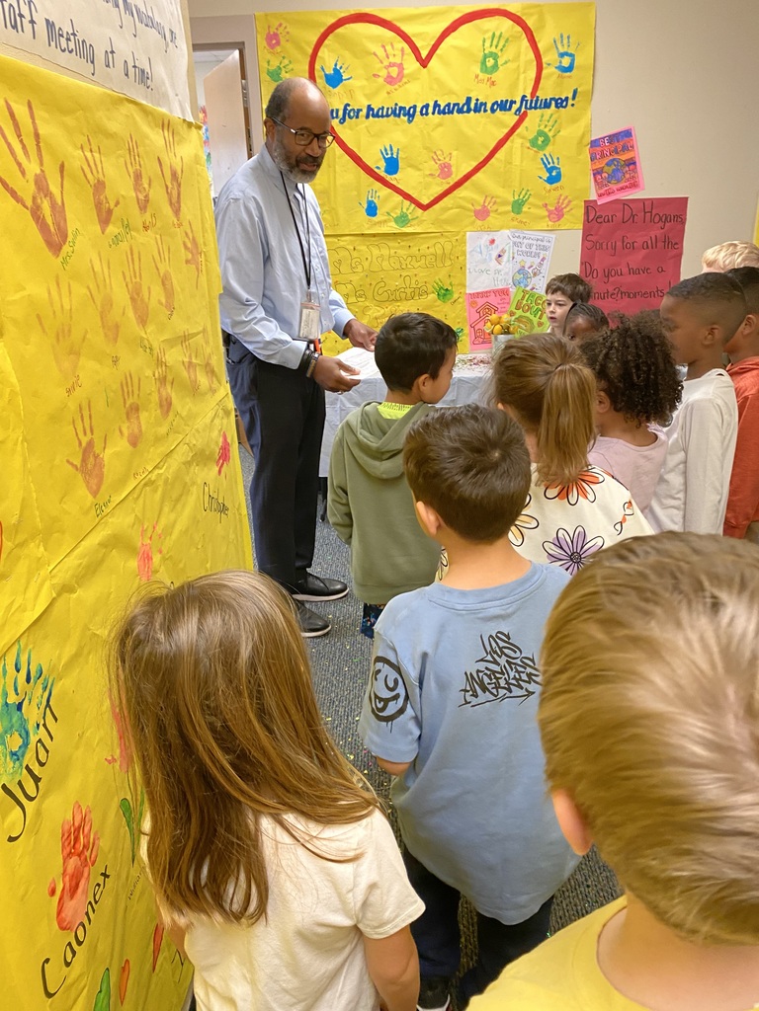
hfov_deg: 53.1
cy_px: 506
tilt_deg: -21.6
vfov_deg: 67.3
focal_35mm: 26
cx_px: 380
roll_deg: +1.9
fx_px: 760
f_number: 1.8
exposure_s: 1/60
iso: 200
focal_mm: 4.25
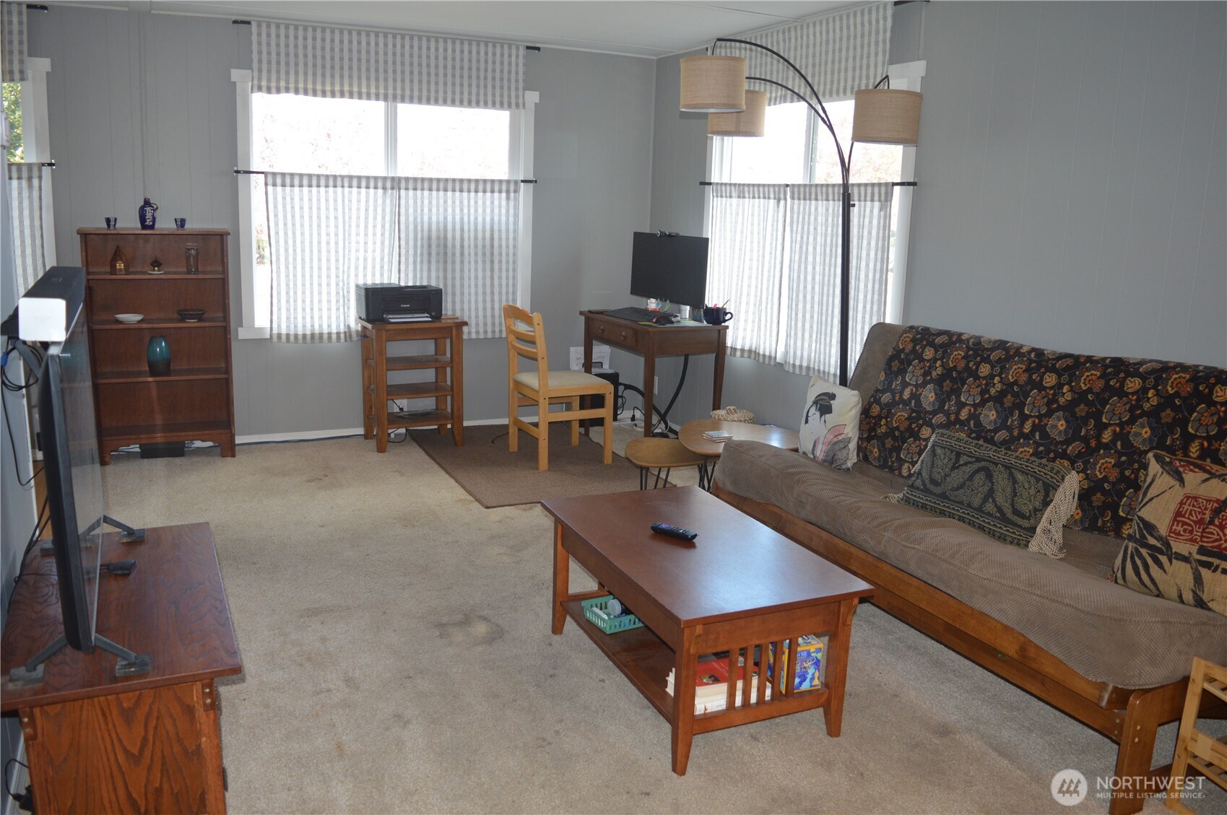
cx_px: 614
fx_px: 919
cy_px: 408
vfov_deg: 47.8
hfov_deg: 67.4
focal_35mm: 27
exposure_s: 1/100
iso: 400
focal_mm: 18
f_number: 4
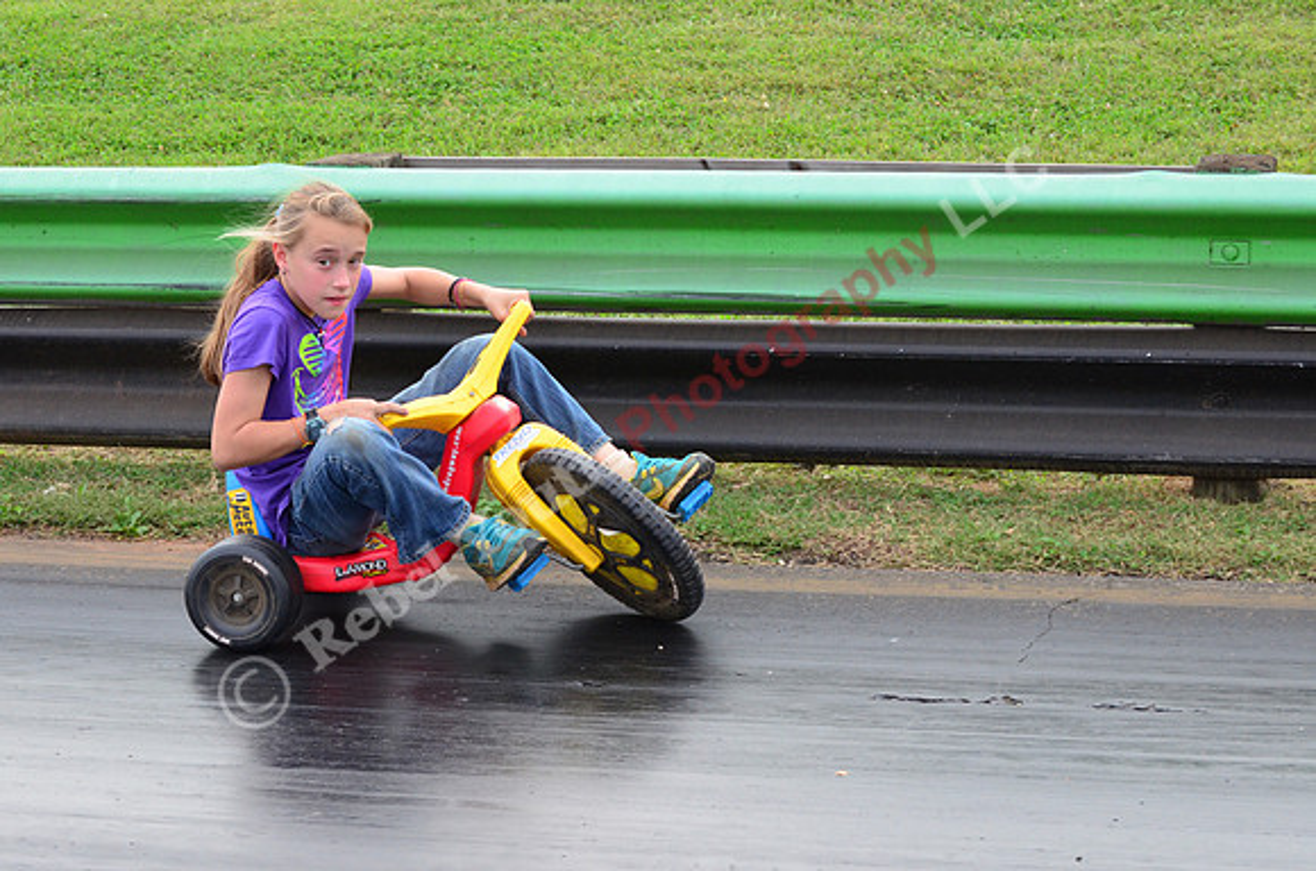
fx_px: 3009
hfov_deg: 24.7
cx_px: 658
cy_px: 436
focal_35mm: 82
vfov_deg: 16.5
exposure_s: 1/320
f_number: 9
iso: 1000
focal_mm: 55
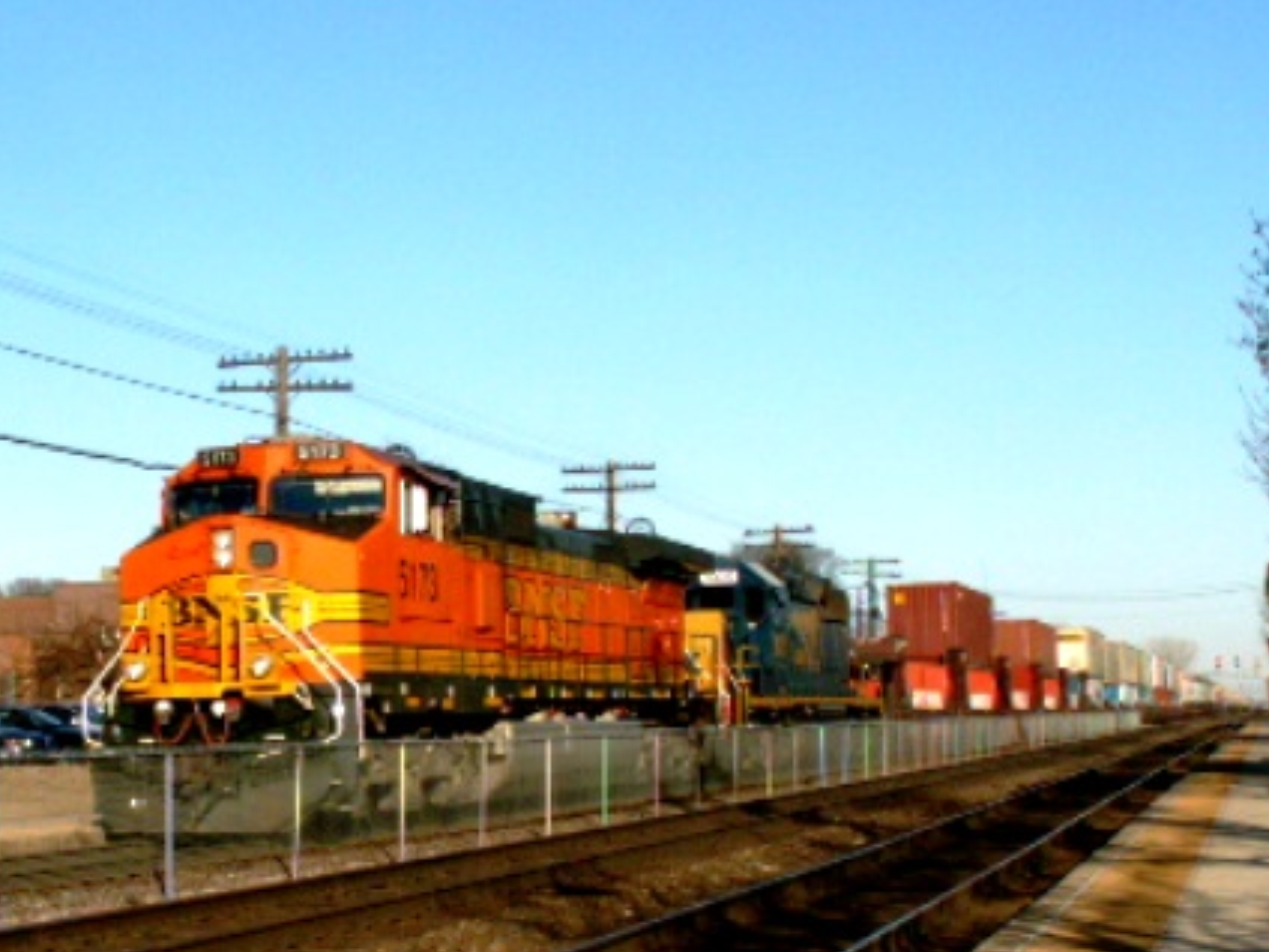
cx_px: 401
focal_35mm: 66
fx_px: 2420
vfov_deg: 22.1
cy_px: 680
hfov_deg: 29.1
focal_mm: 5.86
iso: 50
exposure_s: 1/320
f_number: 5.6
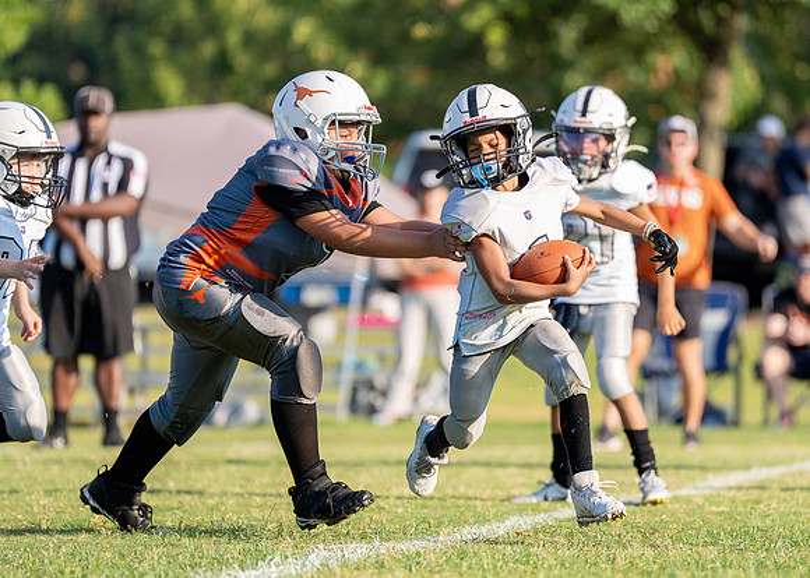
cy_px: 274
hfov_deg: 7.1
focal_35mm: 283
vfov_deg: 5.1
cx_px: 474
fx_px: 6515
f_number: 2.8
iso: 320
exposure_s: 1/5000
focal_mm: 200
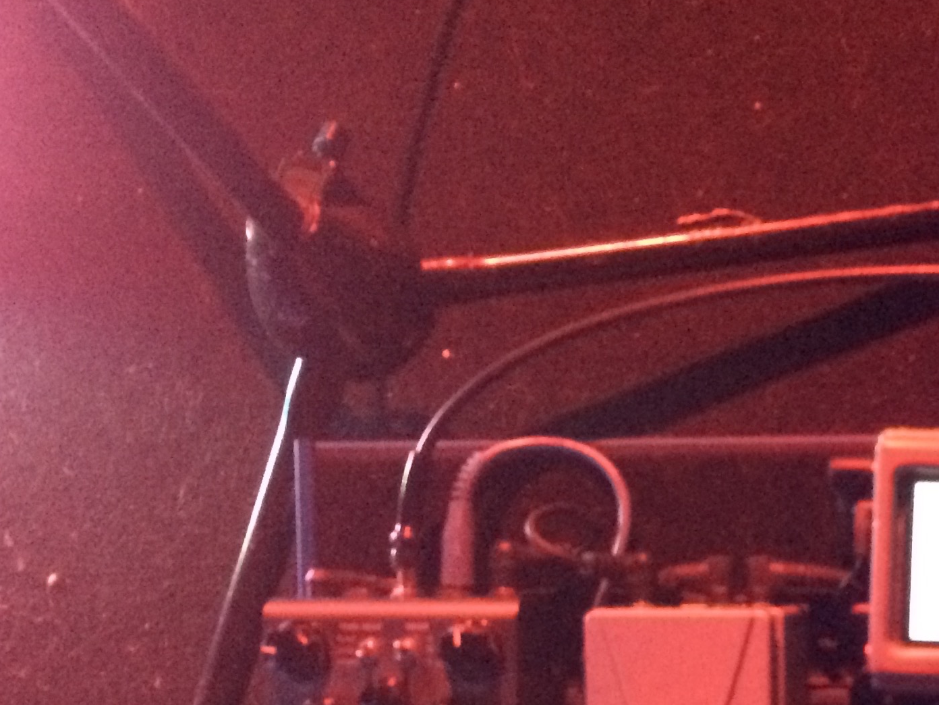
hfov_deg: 27.2
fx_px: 1845
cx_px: 906
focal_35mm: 68
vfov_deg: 20.8
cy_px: 722
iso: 500
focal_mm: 4.15
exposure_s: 1/15
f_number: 2.2
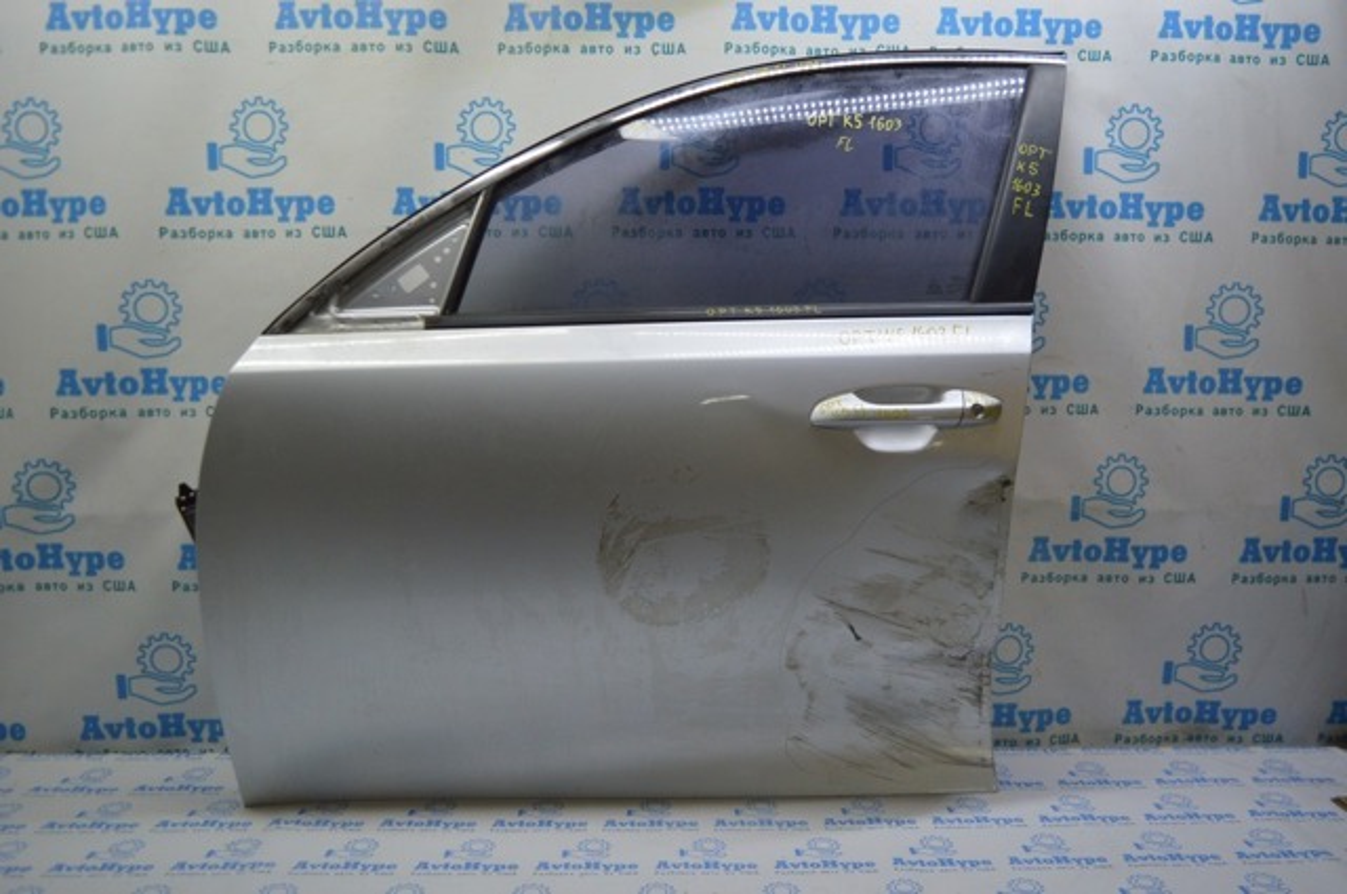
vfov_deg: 39.9
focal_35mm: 33
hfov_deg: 57.3
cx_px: 674
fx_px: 1233
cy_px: 447
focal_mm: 22
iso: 400
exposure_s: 1/160
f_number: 3.8
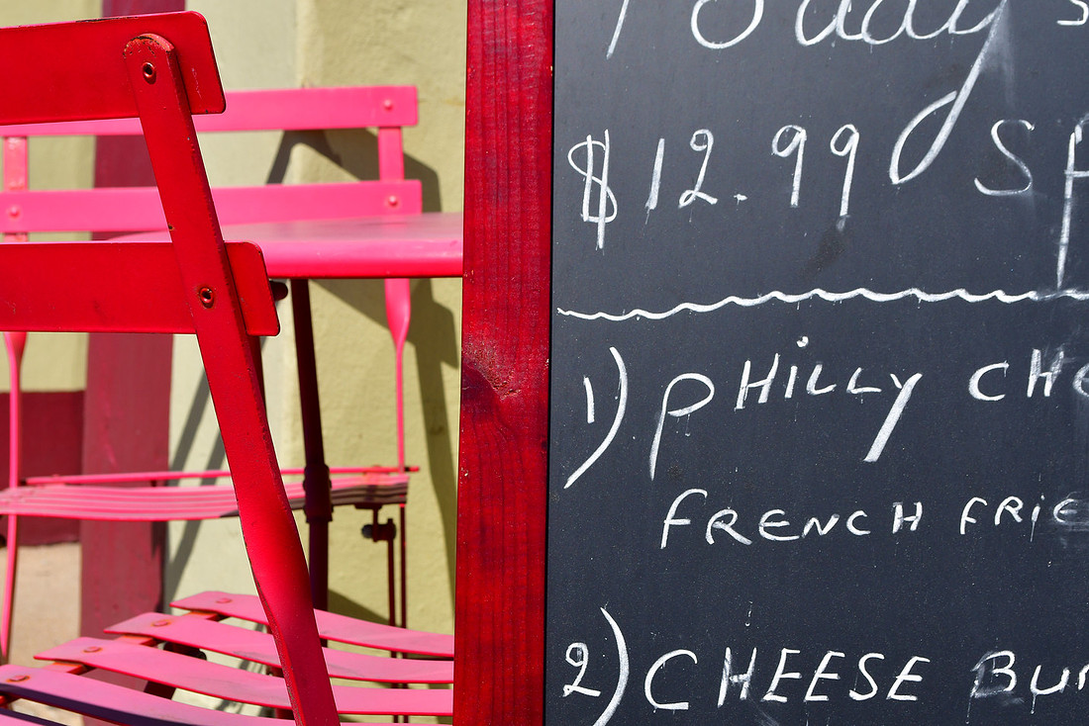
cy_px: 363
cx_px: 544
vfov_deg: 18.2
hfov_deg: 27.0
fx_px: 2269
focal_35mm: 75
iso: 200
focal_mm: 50
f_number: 11
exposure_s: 1/400
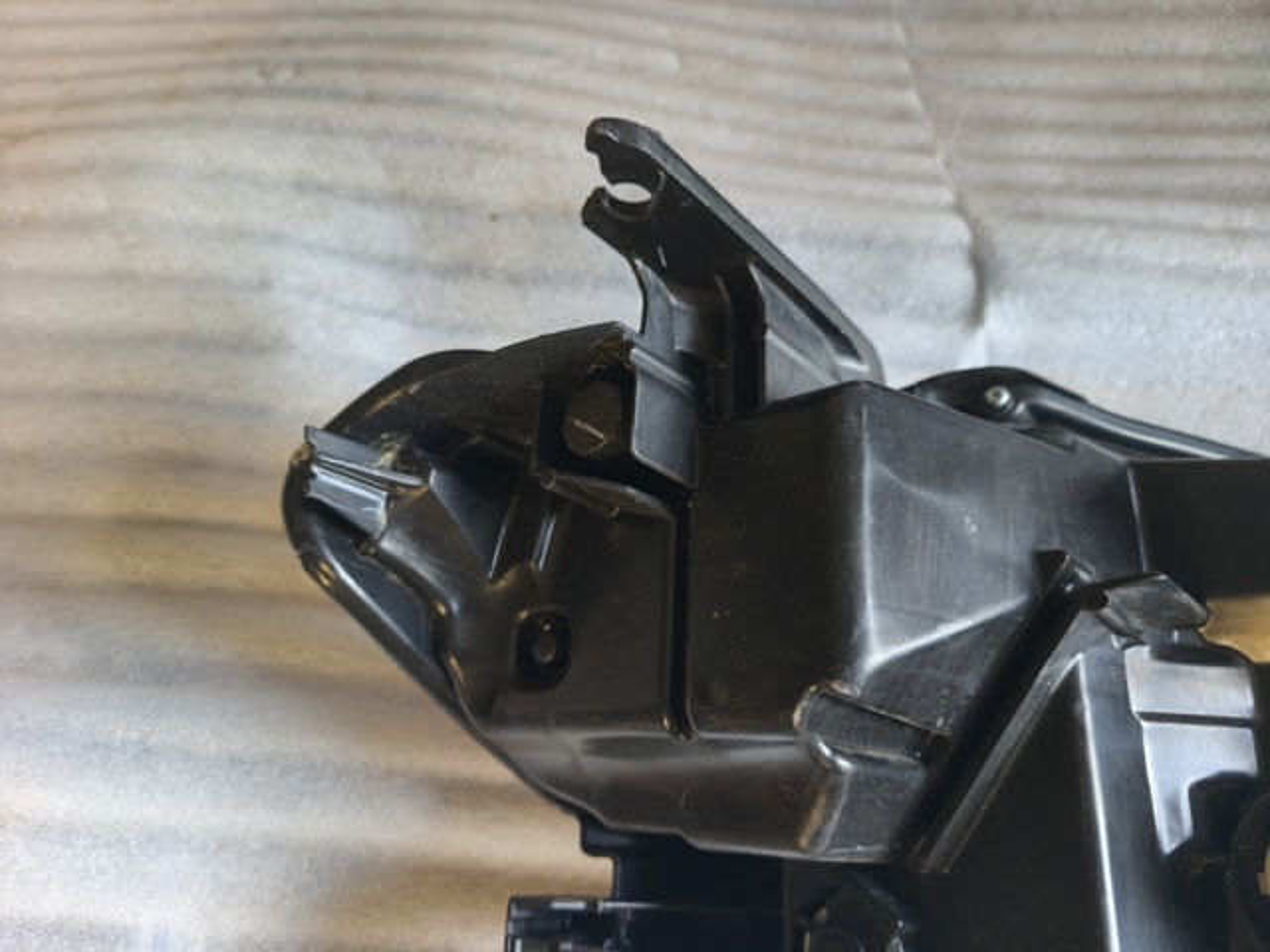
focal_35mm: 23
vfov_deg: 58.9
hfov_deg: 73.9
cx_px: 635
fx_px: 844
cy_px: 476
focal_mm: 5.35
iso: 400
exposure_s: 1/50
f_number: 1.7
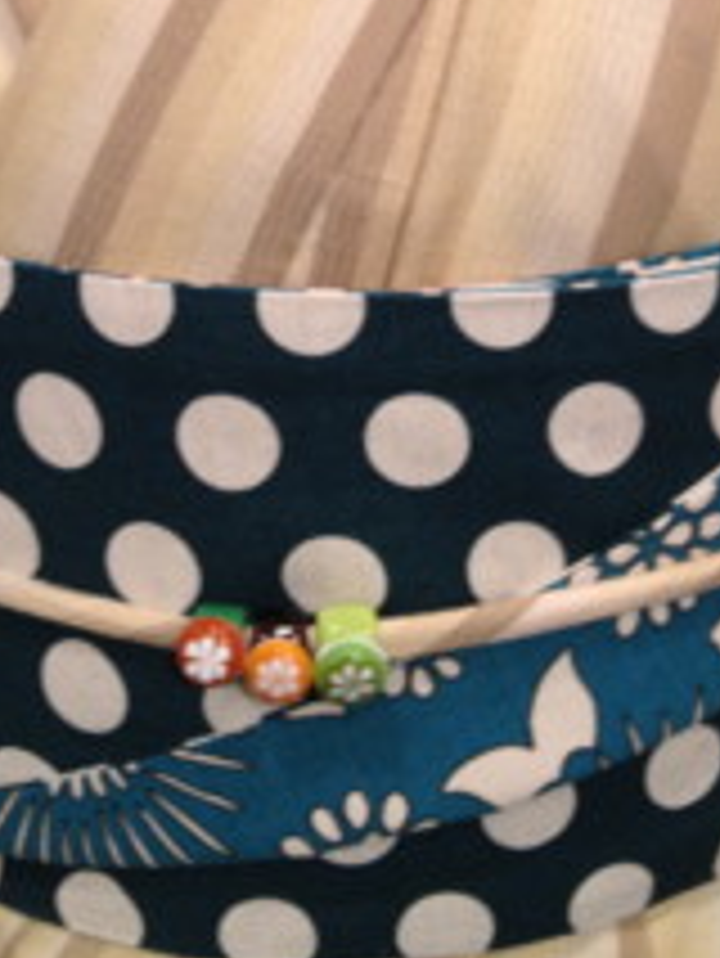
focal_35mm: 74
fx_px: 2050
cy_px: -31
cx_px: 392
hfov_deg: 19.9
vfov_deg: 24.9
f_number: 2.4
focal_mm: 4.28
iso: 125
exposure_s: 1/20
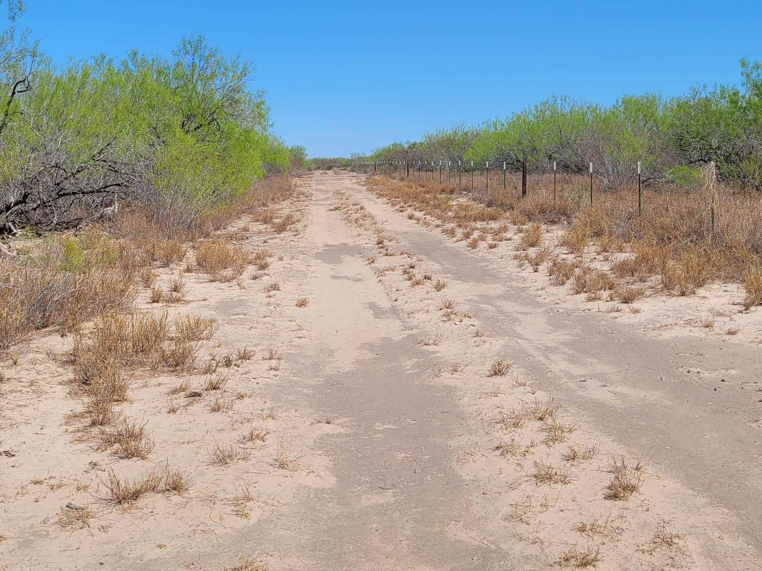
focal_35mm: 46
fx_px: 1013
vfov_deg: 31.4
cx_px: 330
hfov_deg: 41.2
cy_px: 214
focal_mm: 5.4
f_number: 1.8
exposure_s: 1/2929
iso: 40
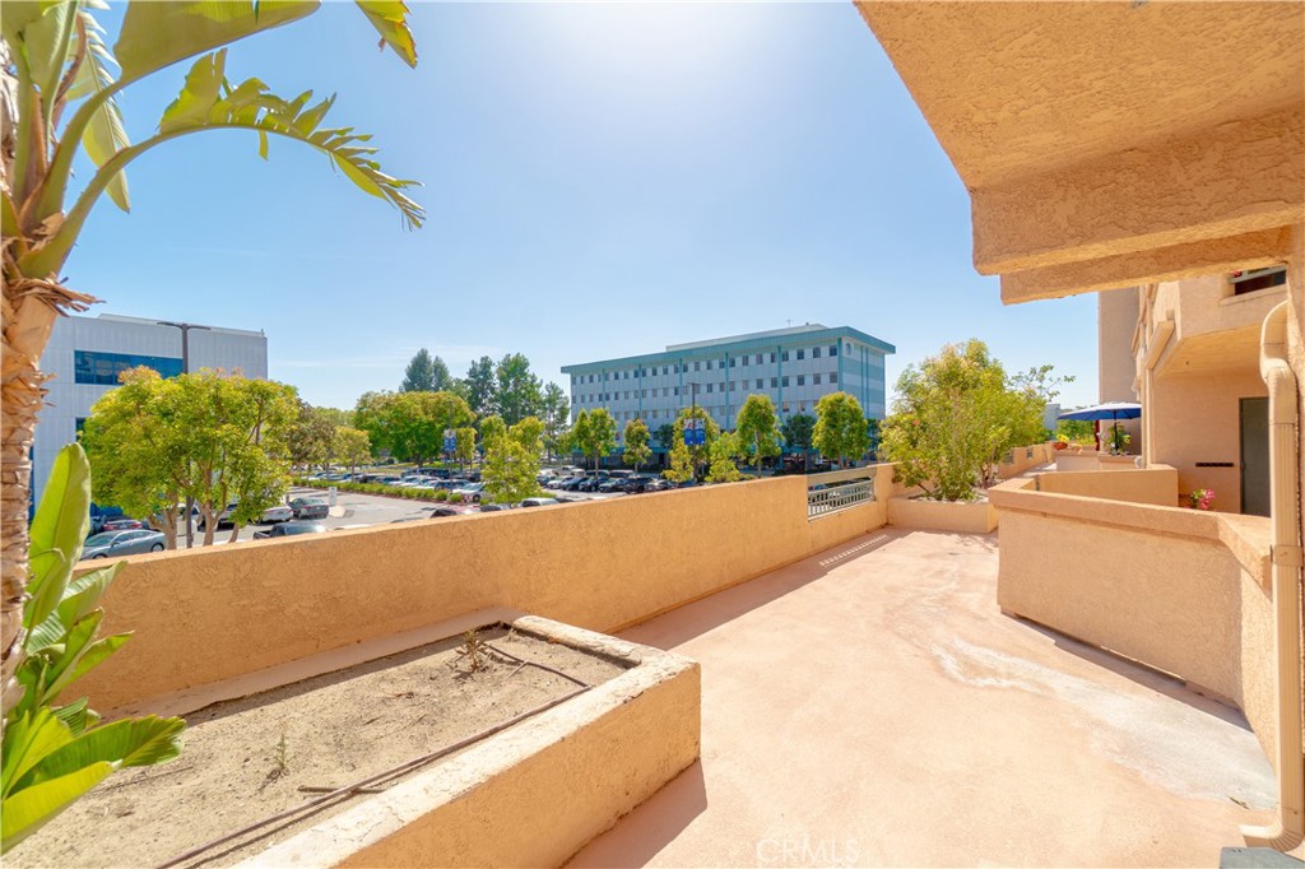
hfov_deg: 100.4
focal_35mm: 15
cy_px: 434
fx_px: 544
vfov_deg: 77.3
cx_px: 652
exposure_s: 1/400
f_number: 7.1
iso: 100
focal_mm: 10
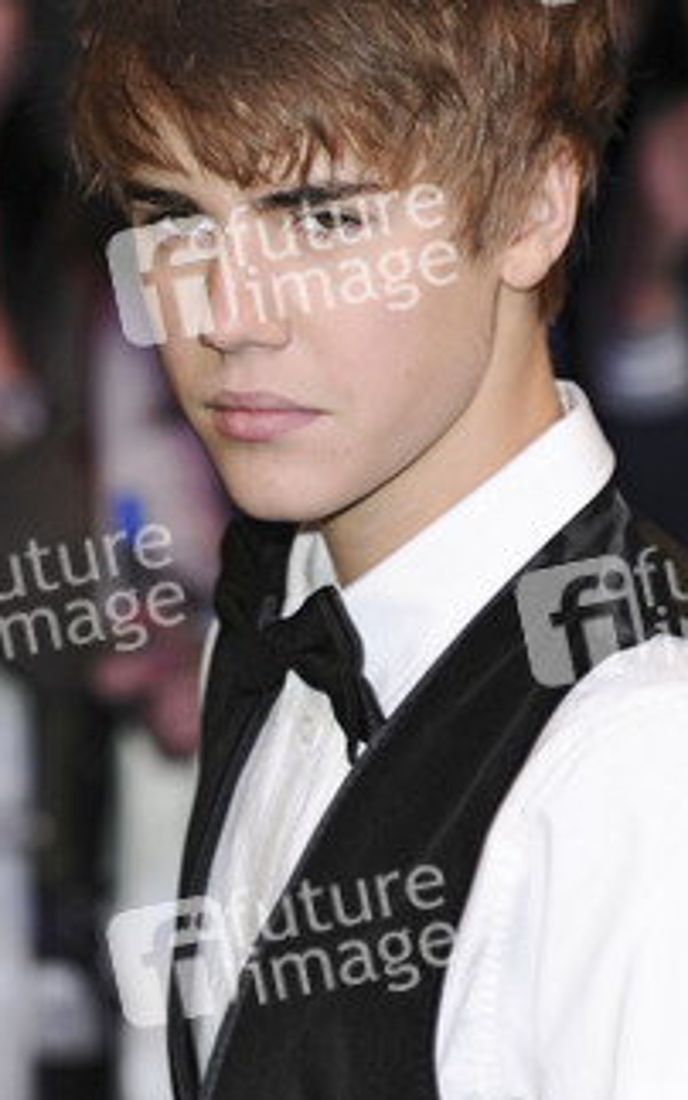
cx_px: 383
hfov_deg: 5.8
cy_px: 436
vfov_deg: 9.2
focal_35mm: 227
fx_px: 6807
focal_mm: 120
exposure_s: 1/160
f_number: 4.5
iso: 320
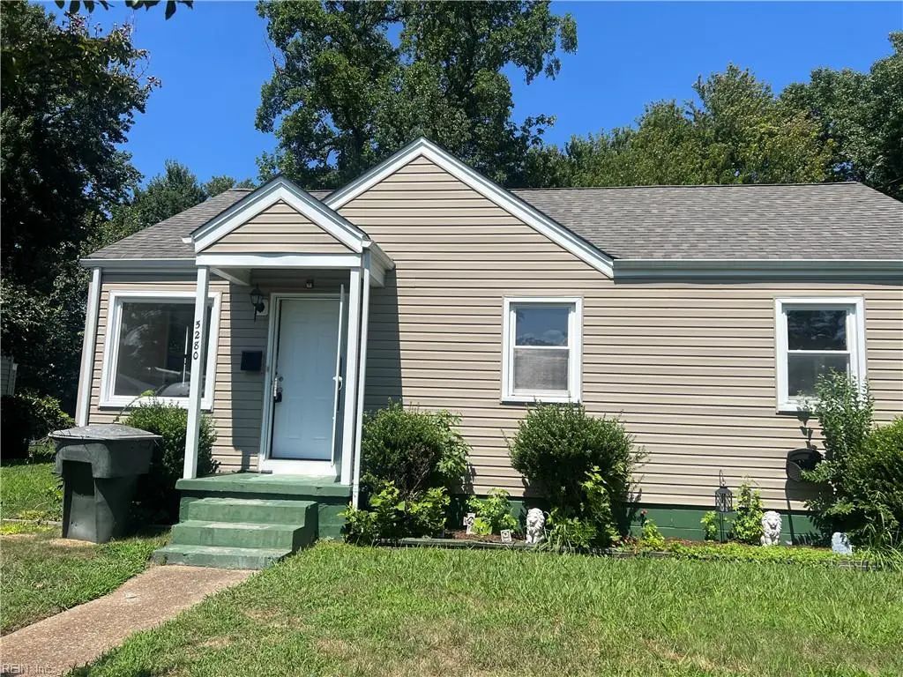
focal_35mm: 26
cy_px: 338
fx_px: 678
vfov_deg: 53.1
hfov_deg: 67.3
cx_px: 452
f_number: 1.5
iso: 50
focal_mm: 5.7
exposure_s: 1/4831
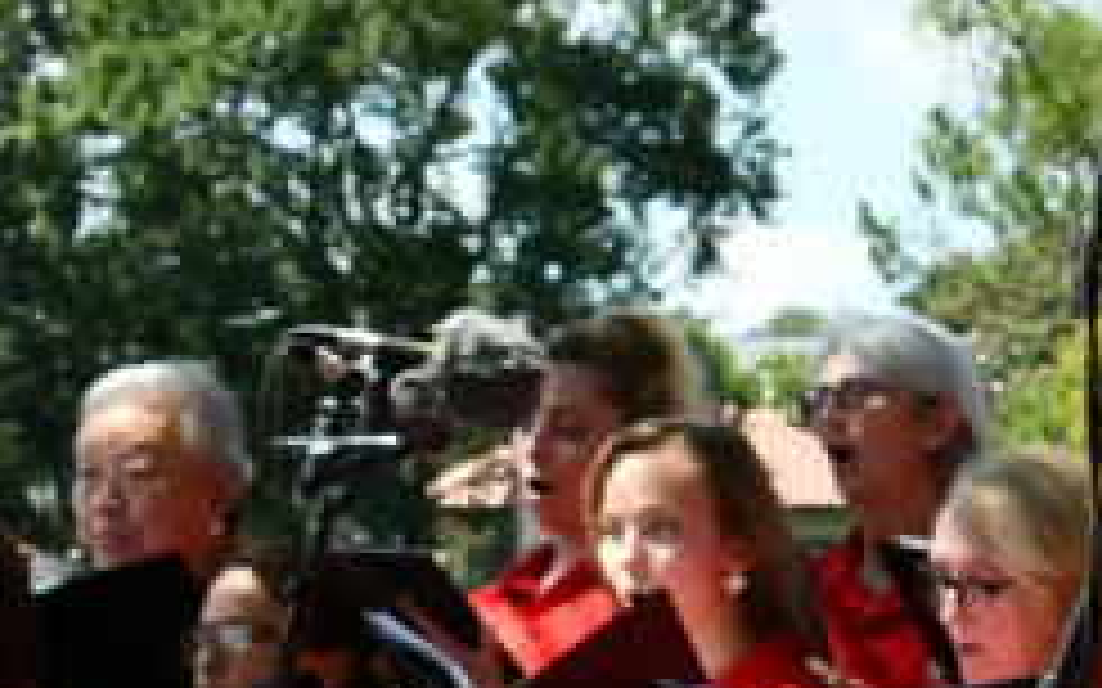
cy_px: 823
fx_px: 8618
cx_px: 2411
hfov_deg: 7.0
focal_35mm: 287
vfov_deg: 4.6
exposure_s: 1/400
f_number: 10
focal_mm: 32
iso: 320
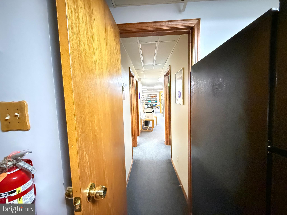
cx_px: 144
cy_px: 108
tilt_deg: -3.9
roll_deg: +1.4
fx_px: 116
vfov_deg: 85.7
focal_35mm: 14
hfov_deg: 102.1
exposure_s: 1/30
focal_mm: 2.22
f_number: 2.2
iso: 2000
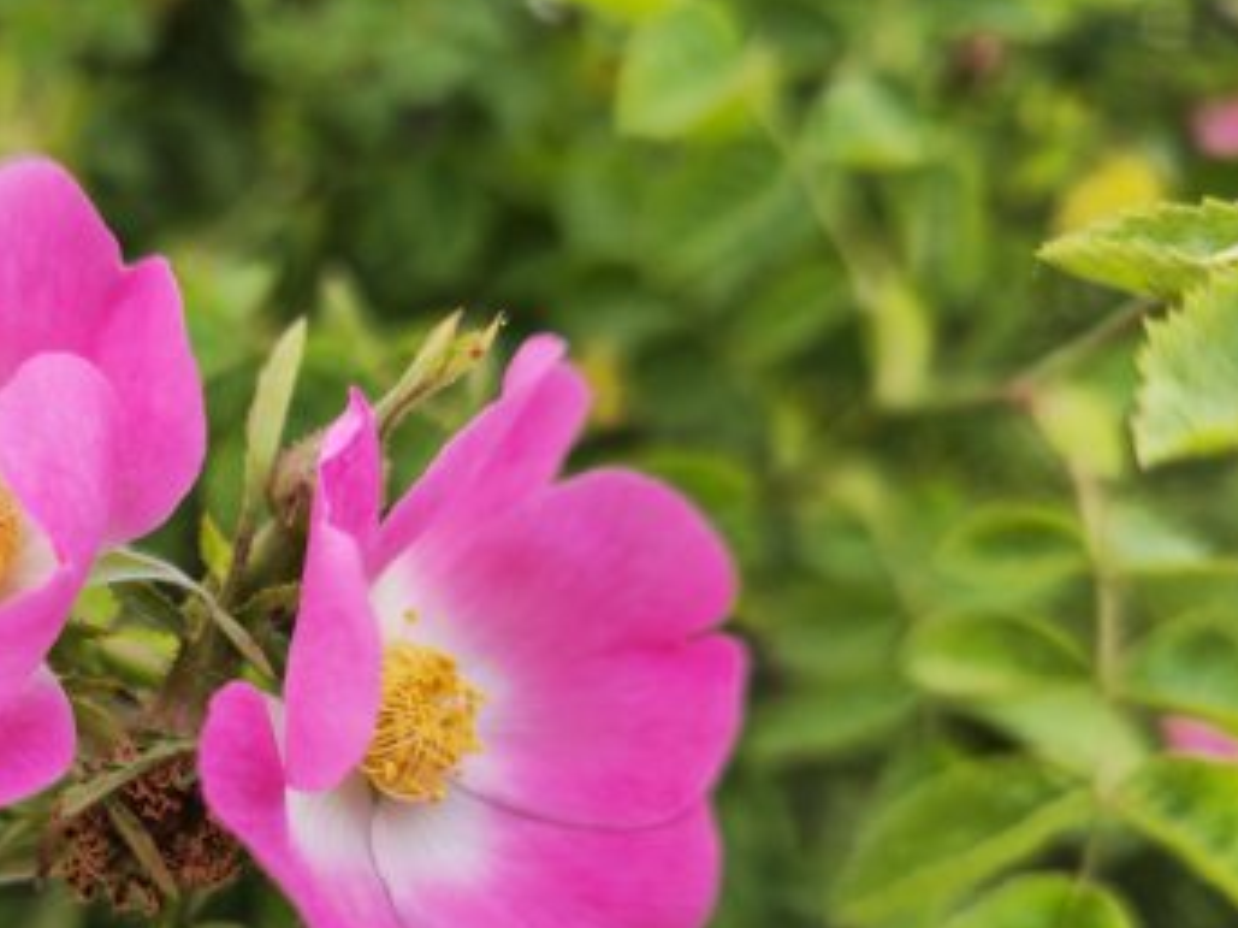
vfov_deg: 34.6
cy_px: 666
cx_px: 231
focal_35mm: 41
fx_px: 1466
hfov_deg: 43.4
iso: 20
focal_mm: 6.3
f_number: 1.7
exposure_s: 1/50
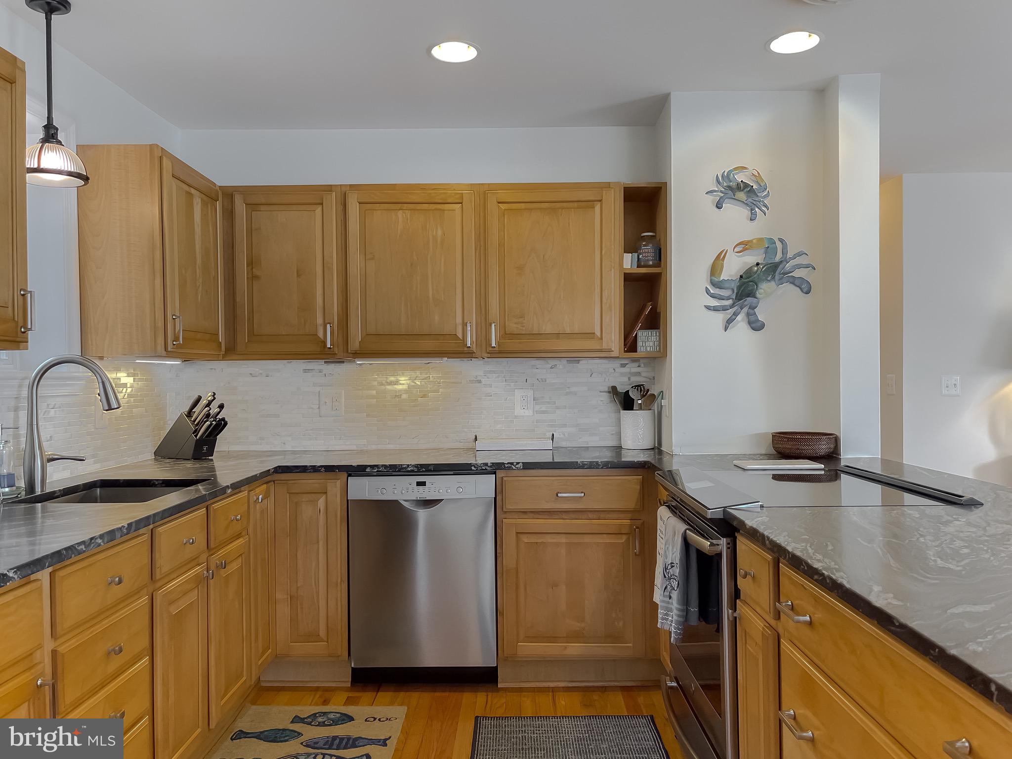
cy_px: 380
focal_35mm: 26
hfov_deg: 67.3
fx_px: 760
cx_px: 506
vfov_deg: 53.1
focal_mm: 5.1
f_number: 1.6
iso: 100
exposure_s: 1/120
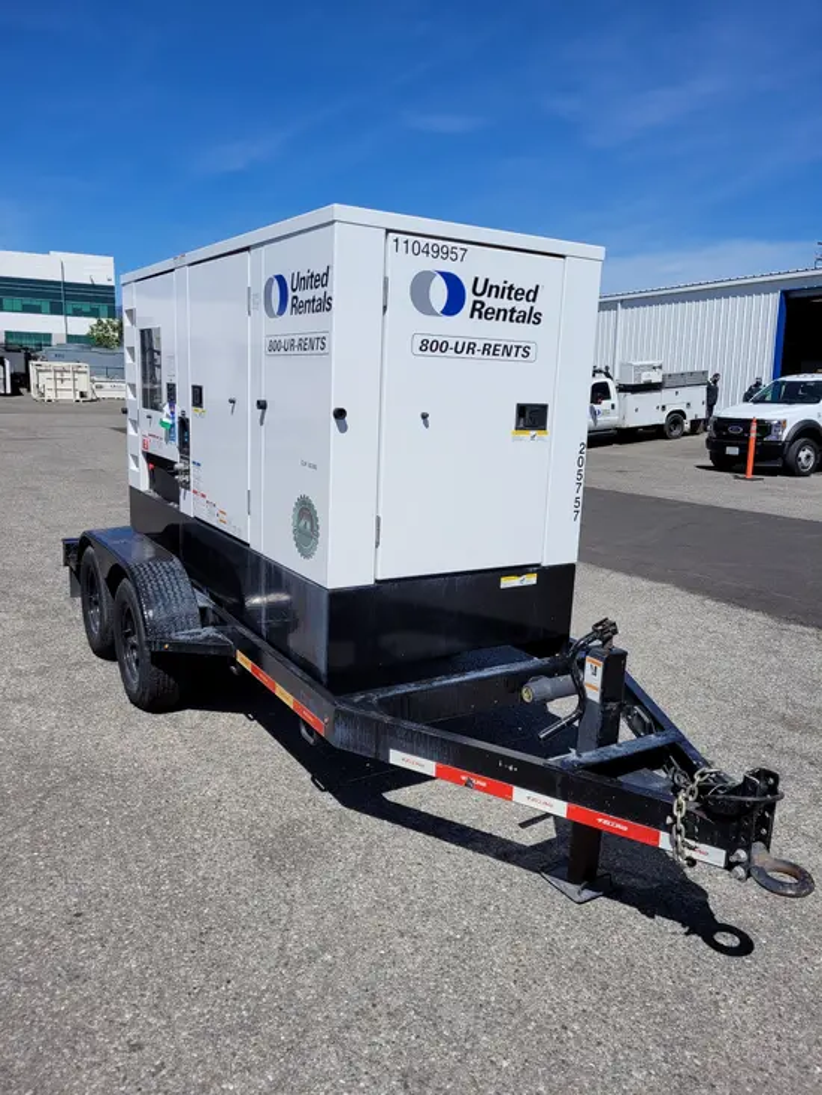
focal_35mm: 26
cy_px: 548
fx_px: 823
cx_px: 411
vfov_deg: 67.3
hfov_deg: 53.1
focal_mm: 5.4
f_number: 1.8
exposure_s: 1/4529
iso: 40
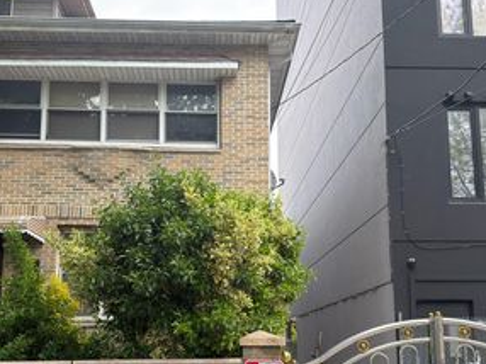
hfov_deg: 44.8
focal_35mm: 42
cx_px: 231
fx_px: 589
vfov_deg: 33.8
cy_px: 256
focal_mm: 6.76
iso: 80
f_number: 1.78
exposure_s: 1/547
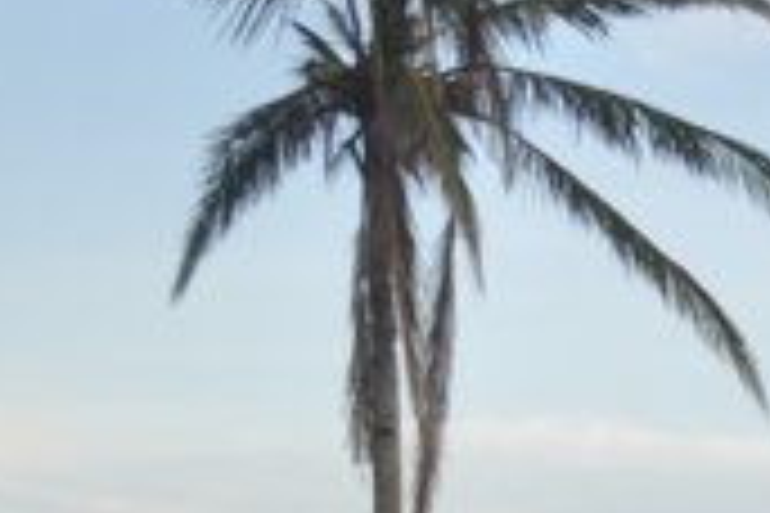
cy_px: 826
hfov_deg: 12.6
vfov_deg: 8.5
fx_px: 3358
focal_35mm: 157
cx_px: 1049
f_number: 4.5
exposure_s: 1/200
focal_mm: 28
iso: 200
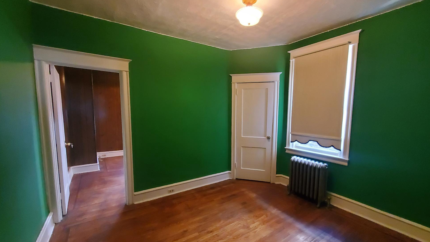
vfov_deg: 70.5
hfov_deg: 102.9
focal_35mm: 15
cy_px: 129
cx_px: 226
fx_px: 171
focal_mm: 1.8
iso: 800
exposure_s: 1/24
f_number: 2.2
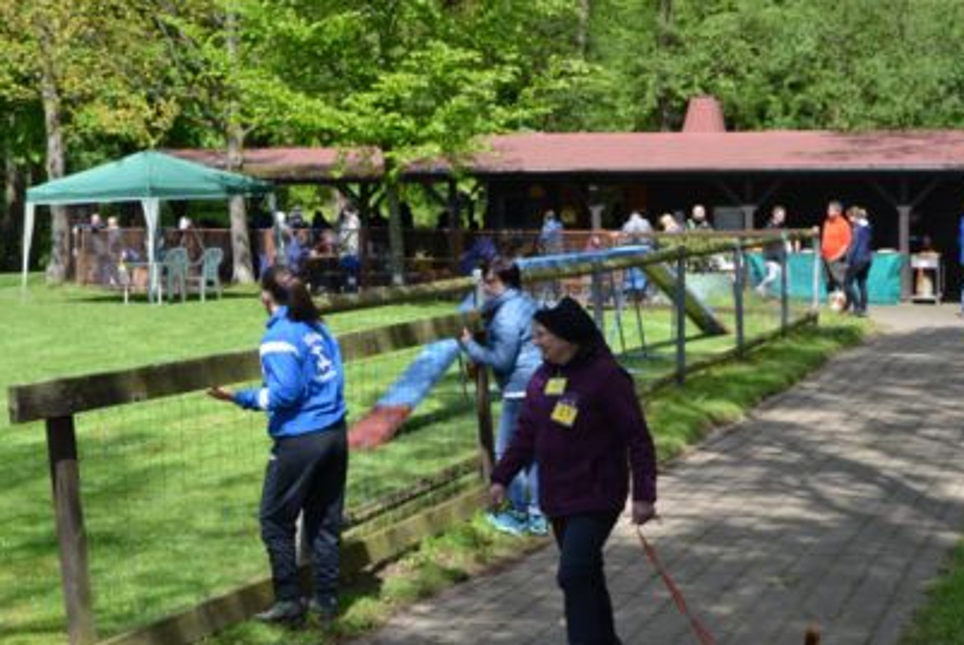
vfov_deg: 20.3
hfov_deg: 29.9
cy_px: 319
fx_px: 1795
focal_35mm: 67
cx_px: 339
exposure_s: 1/200
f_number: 7.1
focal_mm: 28
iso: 100
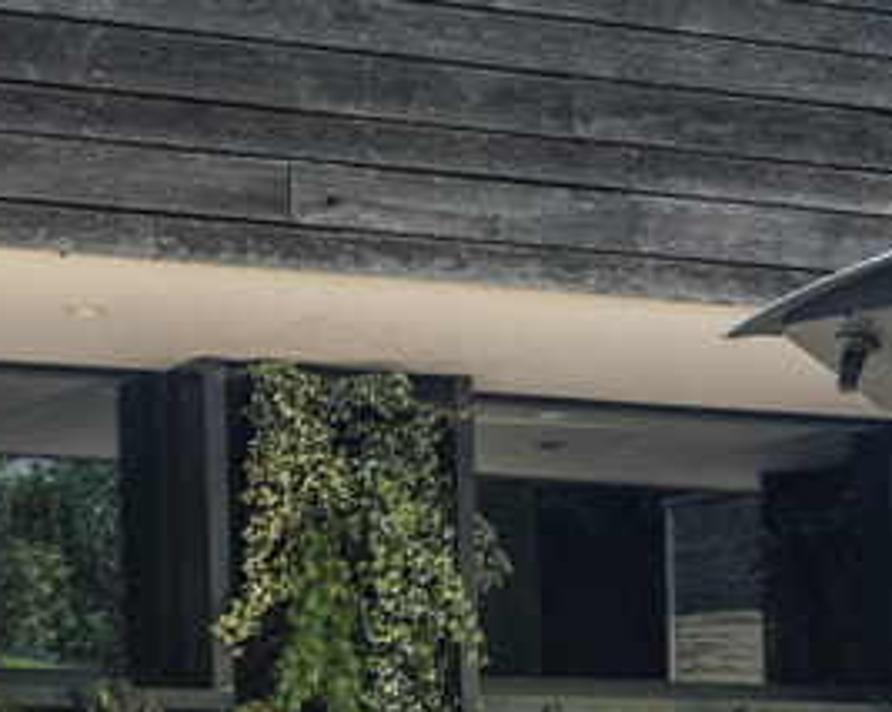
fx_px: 3956
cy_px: 1093
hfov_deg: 12.4
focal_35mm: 150
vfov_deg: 9.9
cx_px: 1196
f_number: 11
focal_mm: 51.7
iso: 400
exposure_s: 1/13
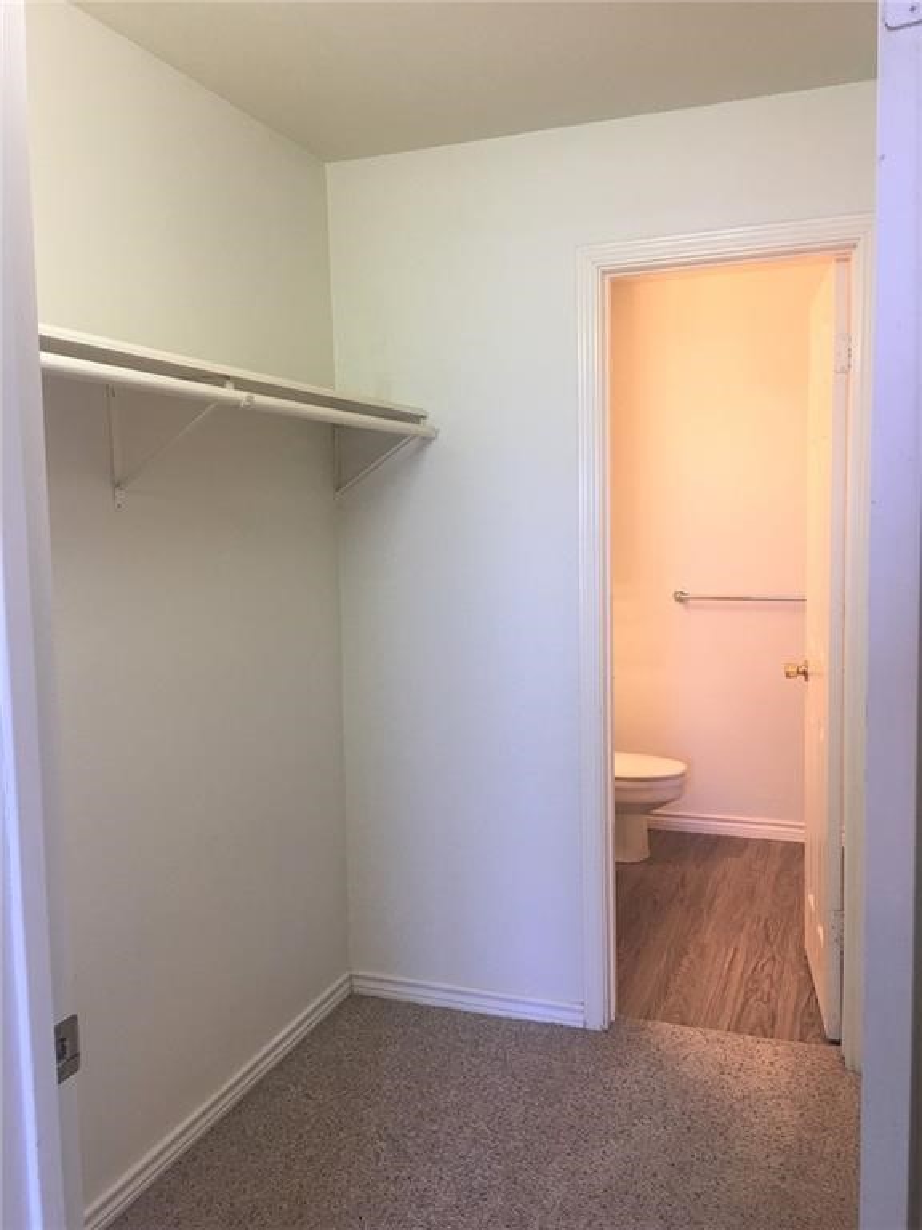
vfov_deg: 61.7
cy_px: 615
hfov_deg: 48.2
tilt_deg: -4.2
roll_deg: +1.0
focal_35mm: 29
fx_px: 1030
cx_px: 461
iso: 32
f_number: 2.2
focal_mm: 4.15
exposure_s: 1/15
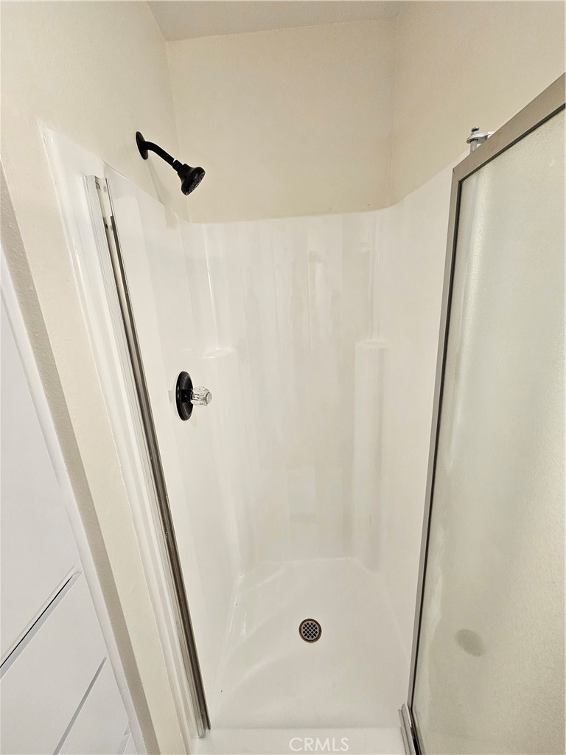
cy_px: 378
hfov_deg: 89.9
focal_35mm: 13
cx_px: 283
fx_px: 283
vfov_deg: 106.2
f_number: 2.2
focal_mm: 2.2
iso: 100
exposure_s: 1/120
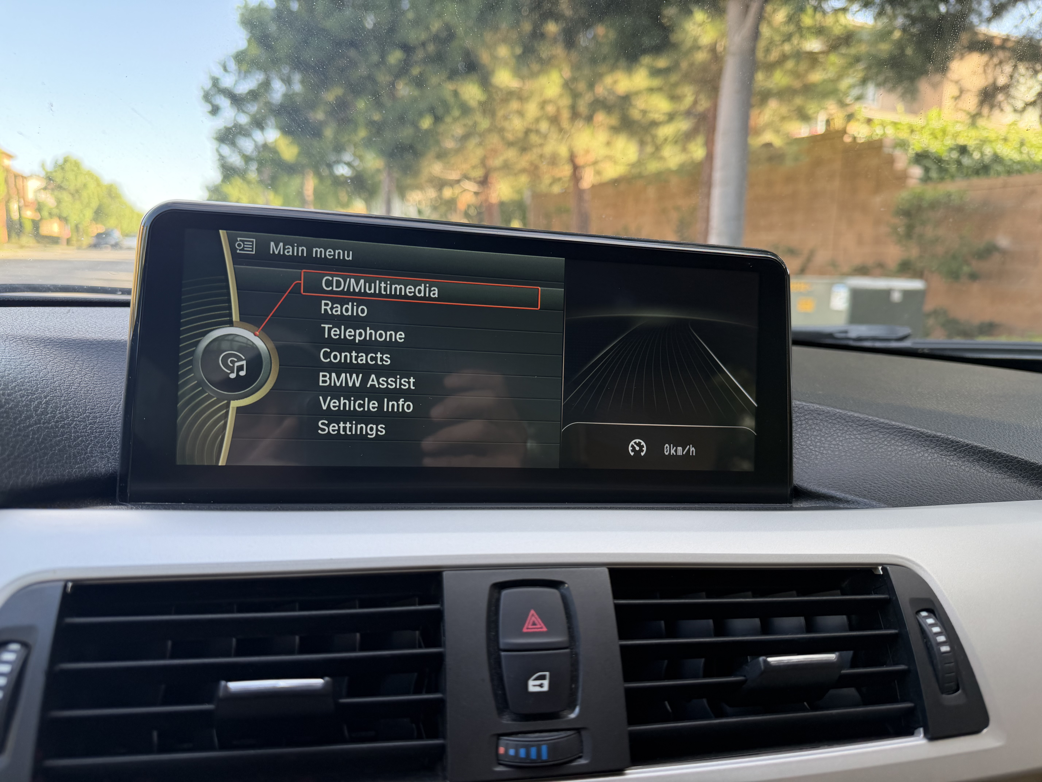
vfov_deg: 56.8
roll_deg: -2.3
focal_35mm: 24
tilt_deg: -10.3
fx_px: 722
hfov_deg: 71.6
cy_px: 391
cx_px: 521
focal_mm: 6.76
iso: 80
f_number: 1.78
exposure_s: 1/139
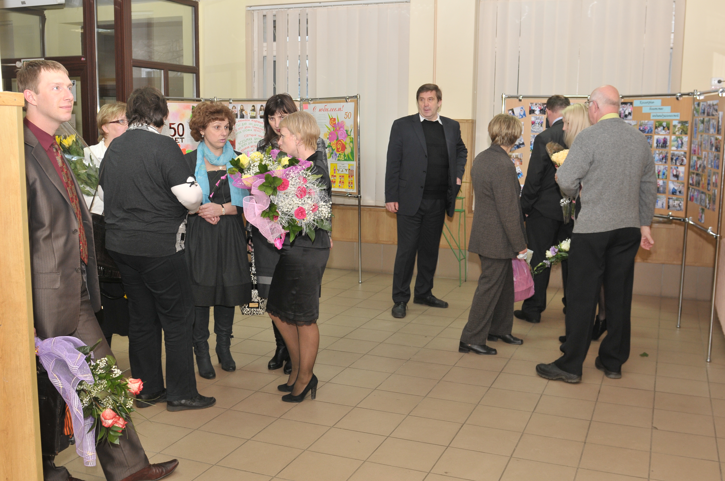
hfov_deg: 53.2
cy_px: 240
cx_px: 362
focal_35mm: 36
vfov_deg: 36.8
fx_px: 724
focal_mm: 24
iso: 320
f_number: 4.5
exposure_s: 1/60
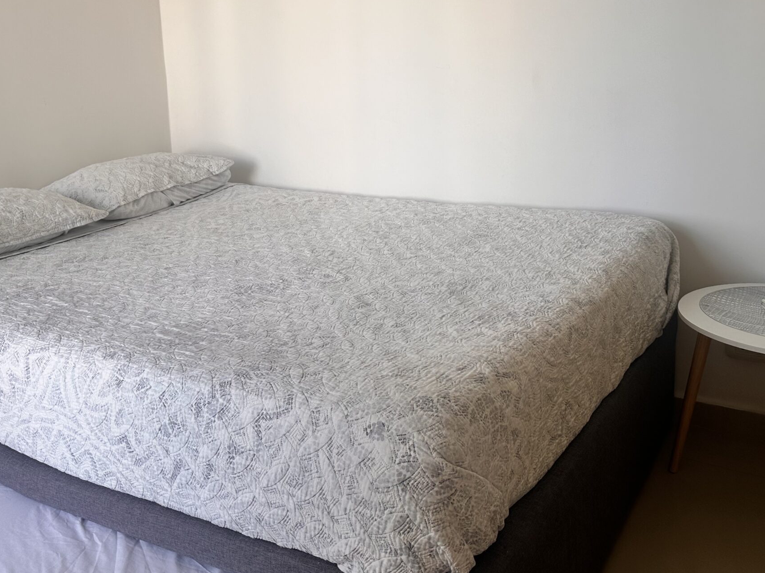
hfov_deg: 51.2
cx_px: 335
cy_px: 159
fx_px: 796
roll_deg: +2.2
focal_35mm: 36
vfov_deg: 38.8
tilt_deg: -8.9
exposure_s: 1/298
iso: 80
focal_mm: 6.86
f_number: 1.78
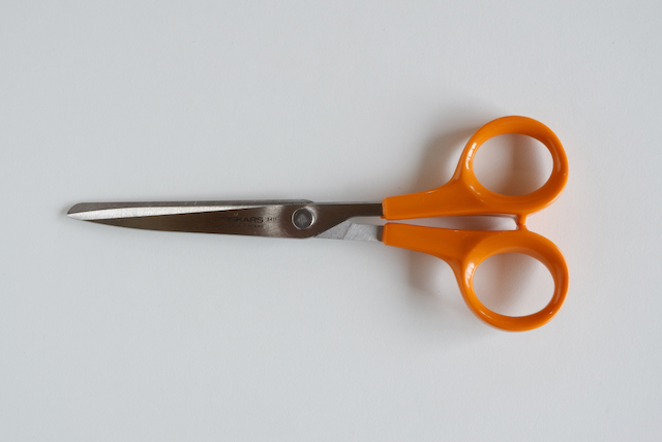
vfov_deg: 26.5
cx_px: 331
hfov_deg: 38.8
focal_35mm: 51
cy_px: 221
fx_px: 939
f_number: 8
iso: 400
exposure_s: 1/30
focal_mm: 34
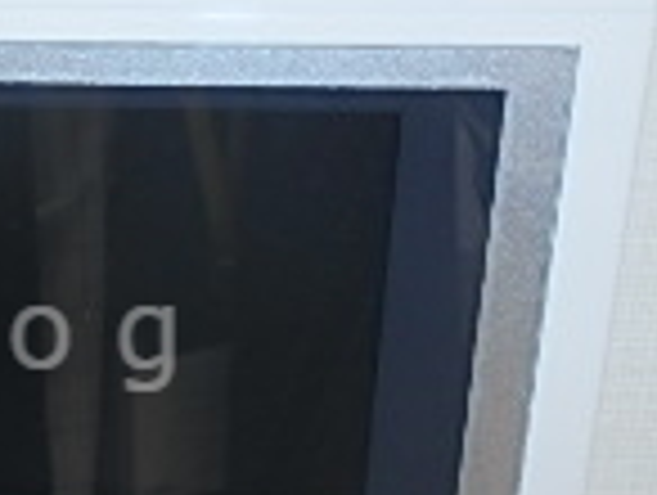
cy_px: 338
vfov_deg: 16.1
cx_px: -108
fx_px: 1749
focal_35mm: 92
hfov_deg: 20.1
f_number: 3.5
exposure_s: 1/80
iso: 125
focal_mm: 3.7
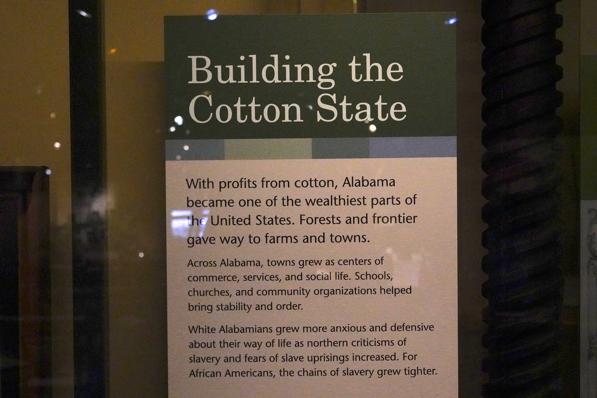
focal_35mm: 49
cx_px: 298
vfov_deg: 27.5
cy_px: 199
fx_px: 813
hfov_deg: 40.3
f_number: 5.6
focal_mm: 49
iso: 10000
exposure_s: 1/100
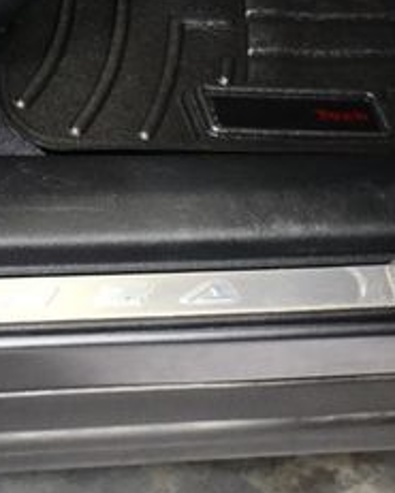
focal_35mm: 117
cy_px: 205
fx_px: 1709
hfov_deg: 13.0
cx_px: 9
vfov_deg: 16.4
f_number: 4.2
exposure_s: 1/60
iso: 6400
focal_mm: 30
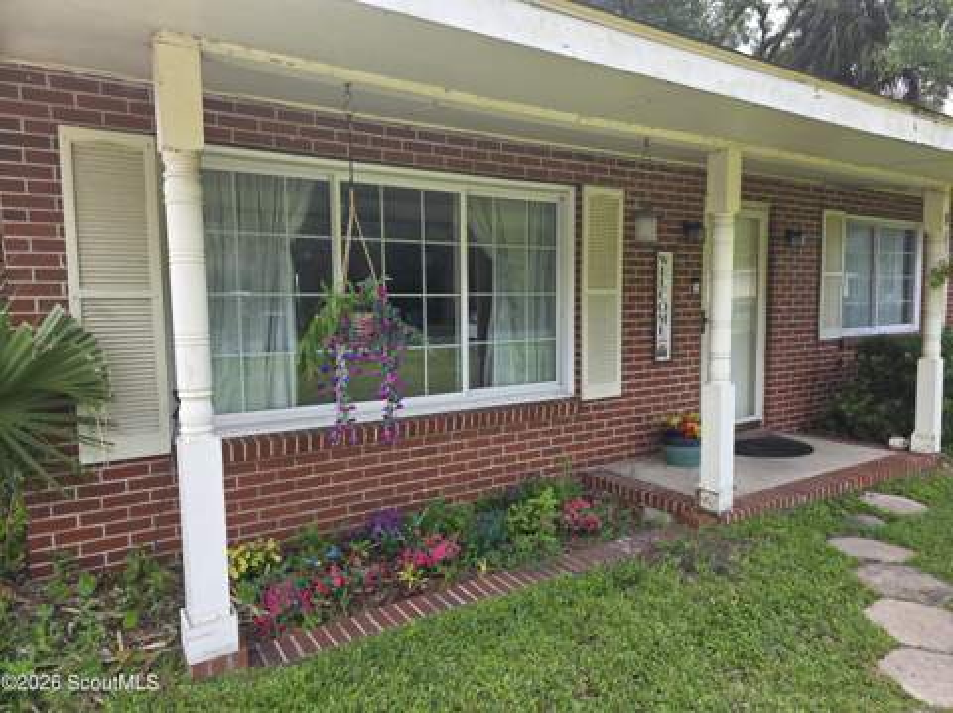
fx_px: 633
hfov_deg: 74.0
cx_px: 476
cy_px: 356
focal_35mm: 23
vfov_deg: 58.8
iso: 40
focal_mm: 6.3
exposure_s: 1/359
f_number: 1.7
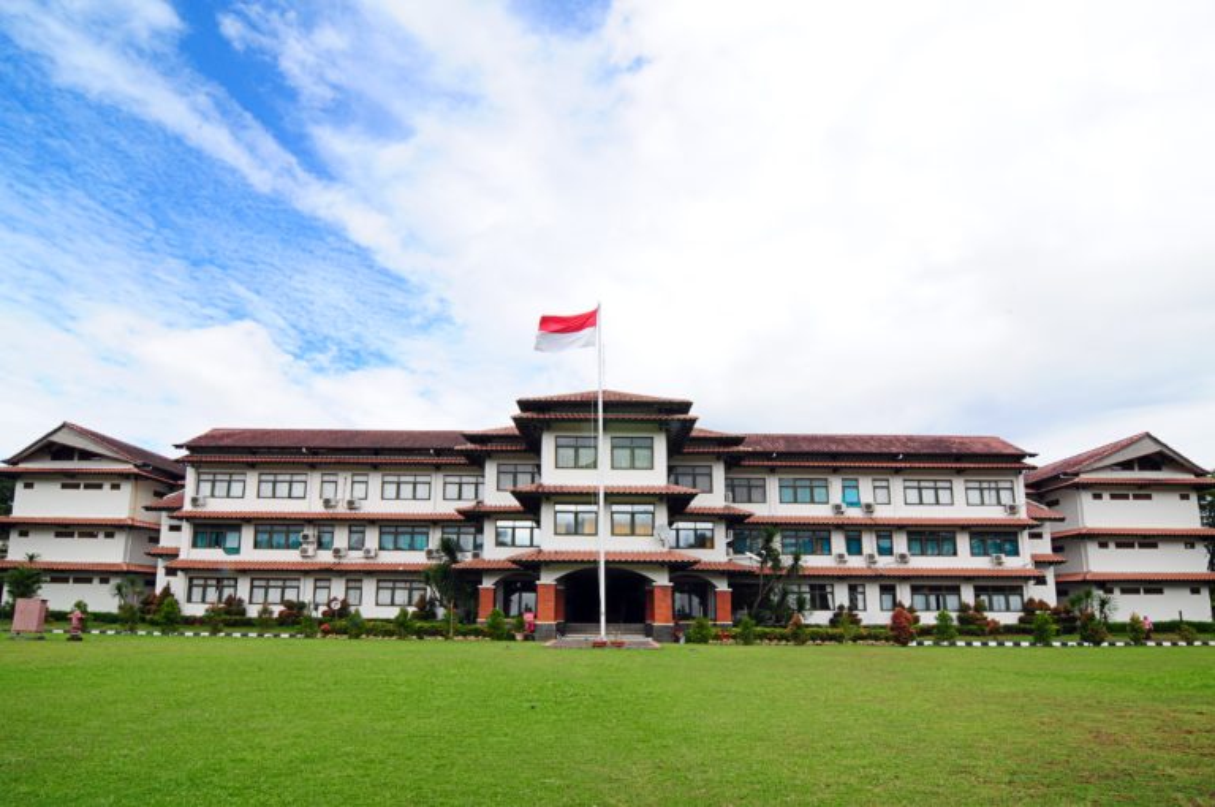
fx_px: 556
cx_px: 608
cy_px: 404
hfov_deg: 95.1
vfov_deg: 71.9
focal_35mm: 16
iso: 200
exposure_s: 1/30
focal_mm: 11
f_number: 20
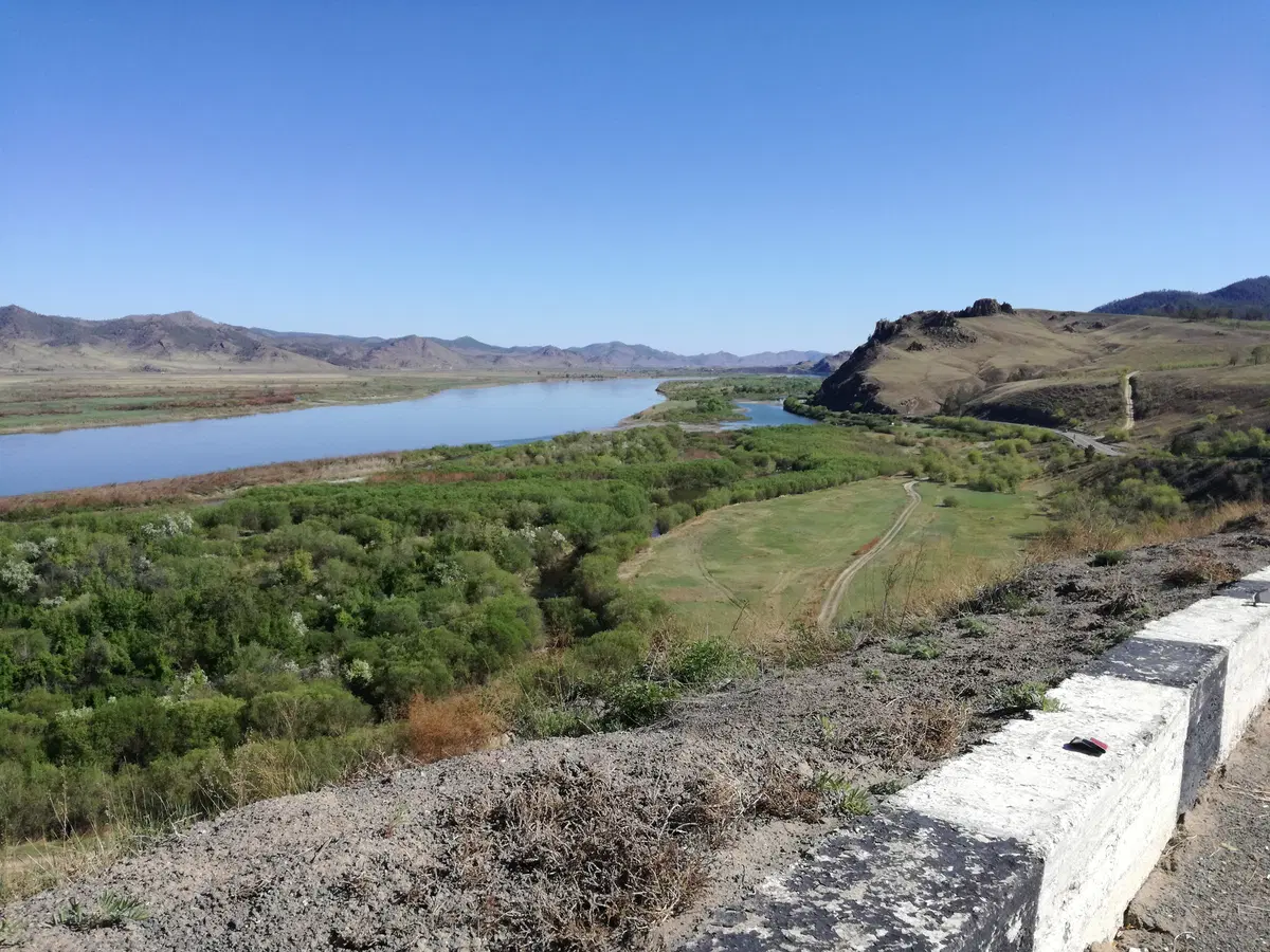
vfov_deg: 51.4
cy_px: 476
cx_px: 635
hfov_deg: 65.3
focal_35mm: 27
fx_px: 991
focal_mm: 3.79
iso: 50
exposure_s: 1/1136
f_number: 2
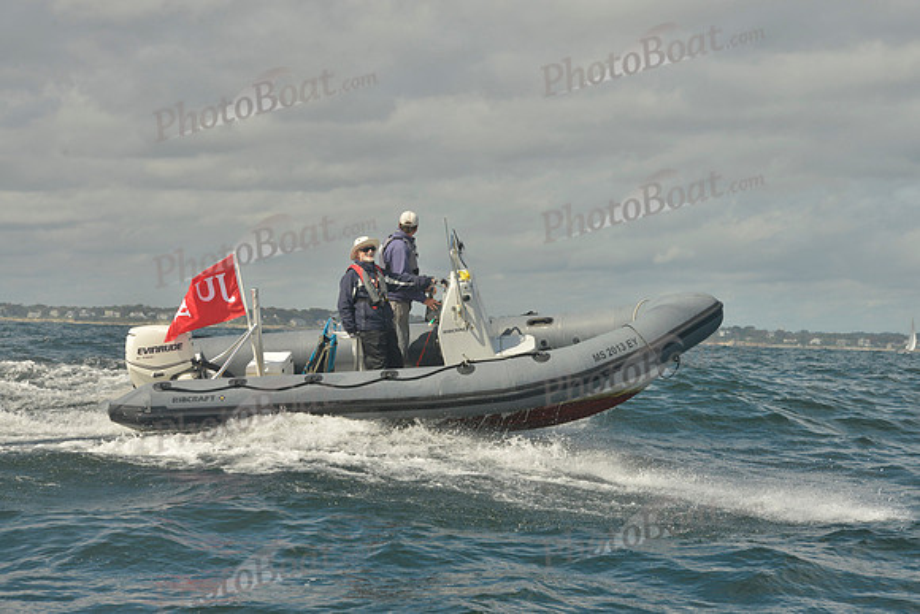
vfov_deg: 14.4
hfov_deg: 21.5
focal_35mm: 95
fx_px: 2428
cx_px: 460
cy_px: 307
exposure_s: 1/1250
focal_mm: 95
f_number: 10
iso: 400
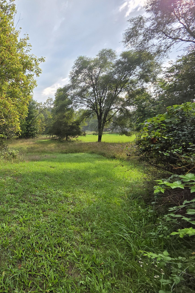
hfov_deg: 51.7
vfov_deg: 86.9
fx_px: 154
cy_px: 143
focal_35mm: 19
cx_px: 0
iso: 40
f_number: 1.9
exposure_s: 1/1336
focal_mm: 2.2
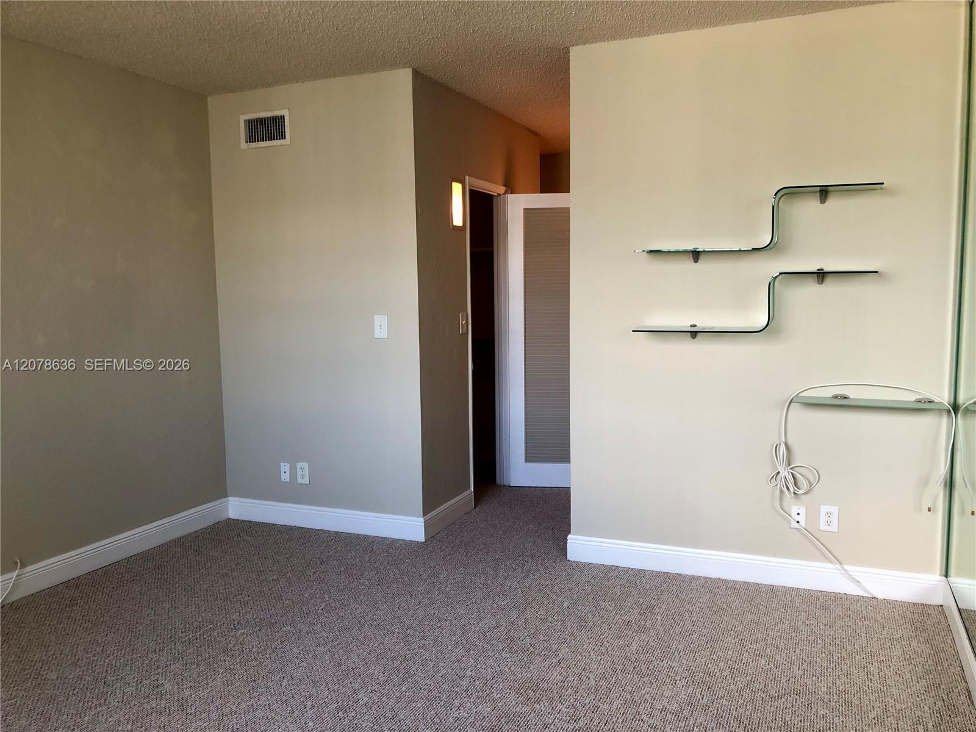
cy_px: 366
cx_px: 488
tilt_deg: -7.5
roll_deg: +1.1
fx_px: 789
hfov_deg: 63.4
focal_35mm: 28
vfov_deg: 49.7
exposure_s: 1/24
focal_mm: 3.99
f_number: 1.8
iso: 40
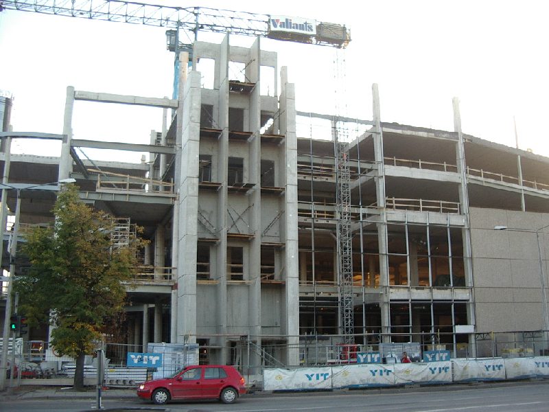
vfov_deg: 37.7
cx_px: 274
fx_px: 603
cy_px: 206
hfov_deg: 49.0
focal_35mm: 38
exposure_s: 1/60
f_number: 2.6
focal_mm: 5.8
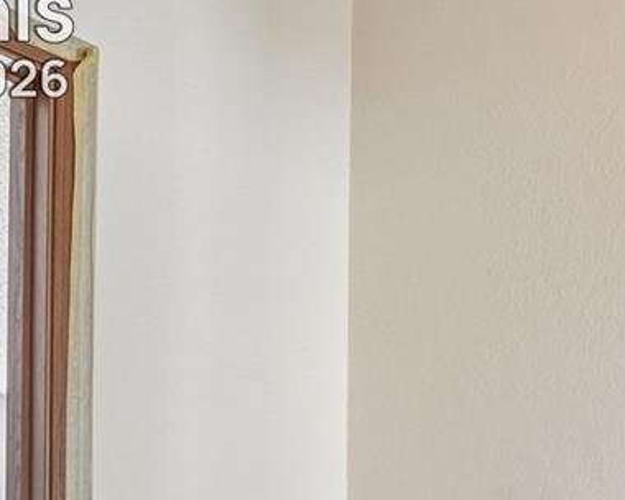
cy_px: 757
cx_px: 898
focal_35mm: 66
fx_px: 1221
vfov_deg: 19.9
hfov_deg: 23.7
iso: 500
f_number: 8
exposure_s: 1/8
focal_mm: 11
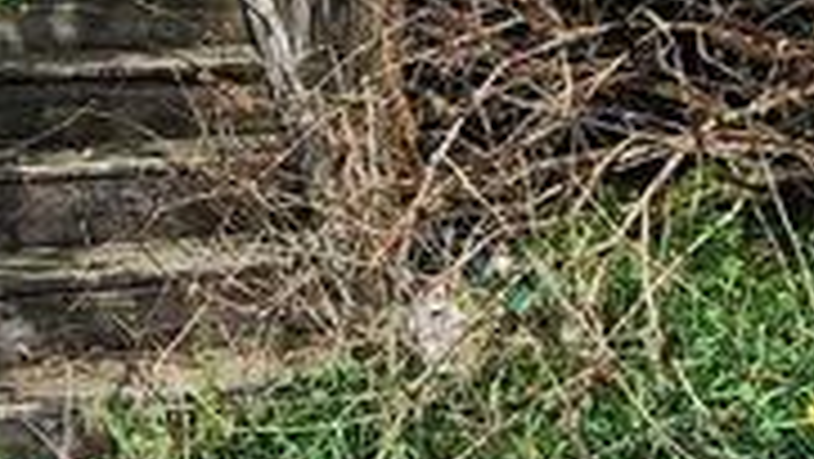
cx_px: 454
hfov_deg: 26.5
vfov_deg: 14.5
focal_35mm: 80
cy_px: -122
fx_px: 1727
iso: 50
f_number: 2.2
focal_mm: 2.2
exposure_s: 1/1946
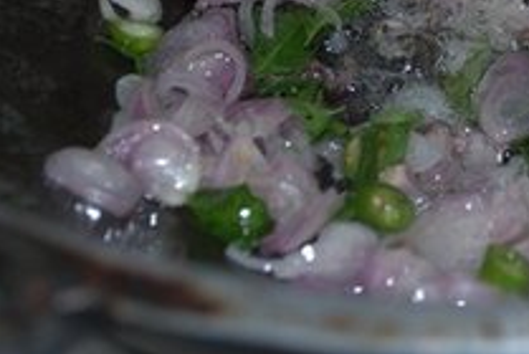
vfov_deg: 8.9
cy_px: -58
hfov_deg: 13.1
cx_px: 610
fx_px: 2251
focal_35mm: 153
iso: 100
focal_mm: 38
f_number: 5.3
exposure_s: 1/60
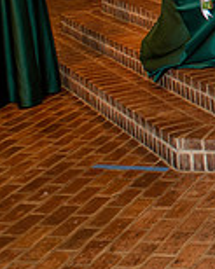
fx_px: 756
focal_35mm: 95
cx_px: 421
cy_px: -56
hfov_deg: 13.9
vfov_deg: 19.0
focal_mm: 24
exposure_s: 1/125
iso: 1600
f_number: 5.6
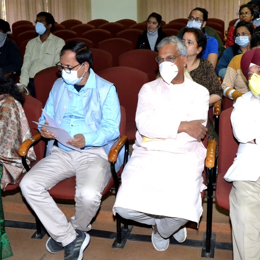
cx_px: 139
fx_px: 399
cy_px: 128
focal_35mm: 47
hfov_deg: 36.0
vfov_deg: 36.1
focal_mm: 24
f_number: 6.3
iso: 3200
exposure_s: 1/160
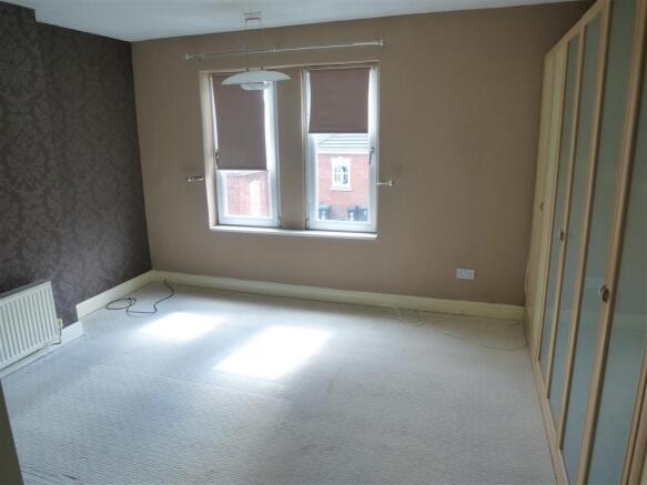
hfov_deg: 71.6
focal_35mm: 24
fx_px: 448
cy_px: 242
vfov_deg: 56.8
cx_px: 324
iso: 250
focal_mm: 4.3
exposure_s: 1/60
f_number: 3.3
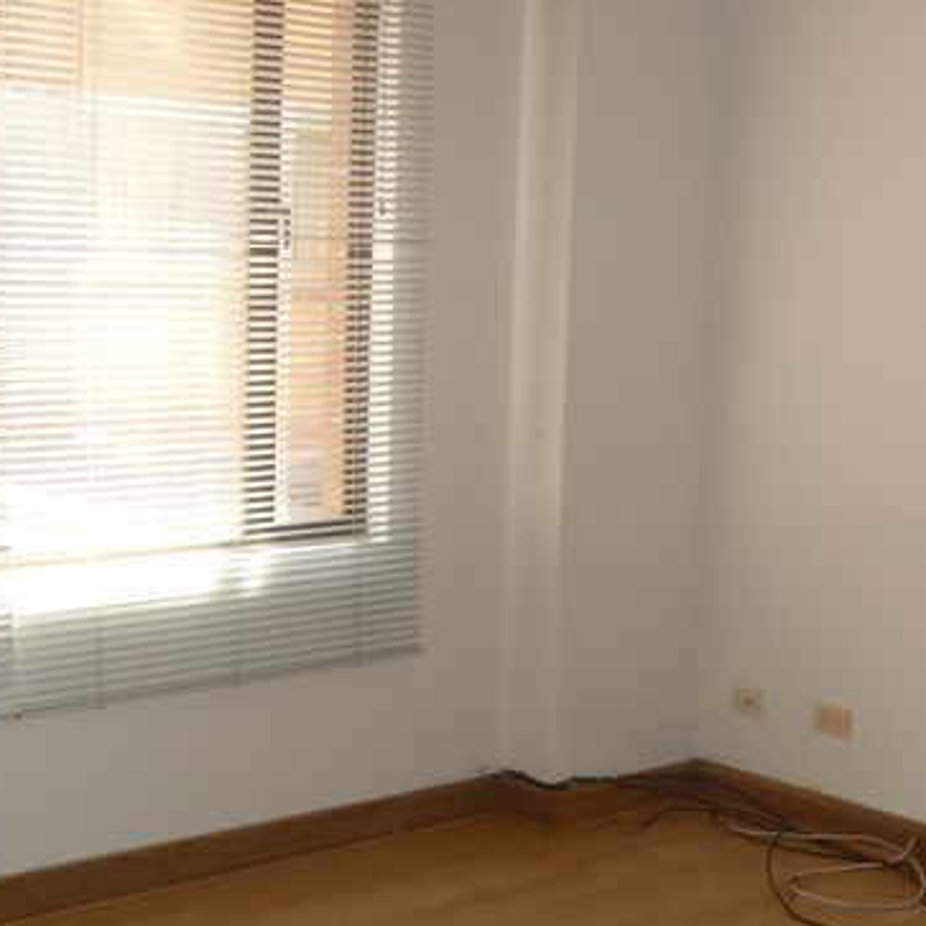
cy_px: 551
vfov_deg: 28.5
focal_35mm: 60
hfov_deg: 27.7
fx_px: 1816
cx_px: 815
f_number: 2.8
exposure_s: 1/45
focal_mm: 6.3
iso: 100
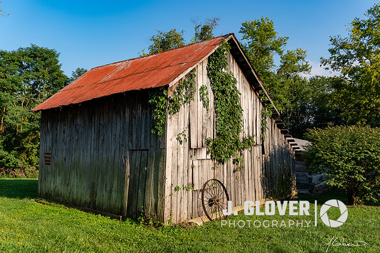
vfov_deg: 44.4
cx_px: 195
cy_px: 131
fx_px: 310
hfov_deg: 63.0
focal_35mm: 29
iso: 100
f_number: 5
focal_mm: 28
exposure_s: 1/400
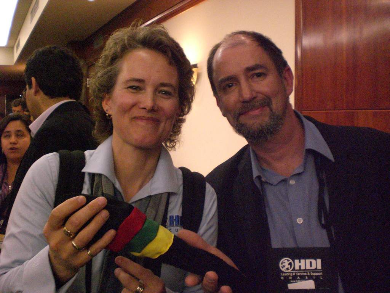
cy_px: 146
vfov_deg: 37.7
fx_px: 428
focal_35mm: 38
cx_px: 195
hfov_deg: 49.0
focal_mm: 6.3
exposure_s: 1/40
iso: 800
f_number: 3.1
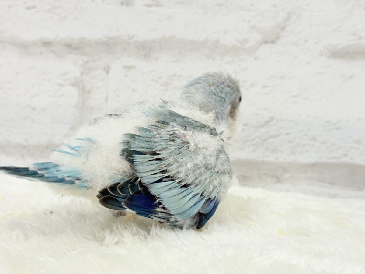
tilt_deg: -6.0
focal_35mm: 52
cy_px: 137
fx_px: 548
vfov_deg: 28.0
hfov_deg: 36.8
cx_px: 182
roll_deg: +0.0
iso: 64
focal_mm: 5.96
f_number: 1.6
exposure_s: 1/100
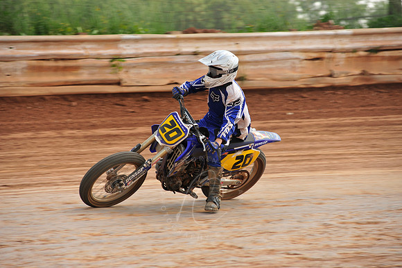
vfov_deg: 6.9
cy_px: 134
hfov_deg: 10.3
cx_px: 201
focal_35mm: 200
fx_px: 2232
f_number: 6.3
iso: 200
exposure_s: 1/400
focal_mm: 200
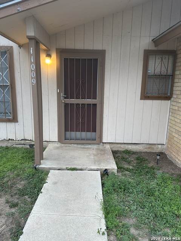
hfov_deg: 53.1
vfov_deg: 67.3
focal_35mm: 26
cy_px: 120
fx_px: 181
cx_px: 90
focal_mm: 5.7
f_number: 1.5
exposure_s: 1/121
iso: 80
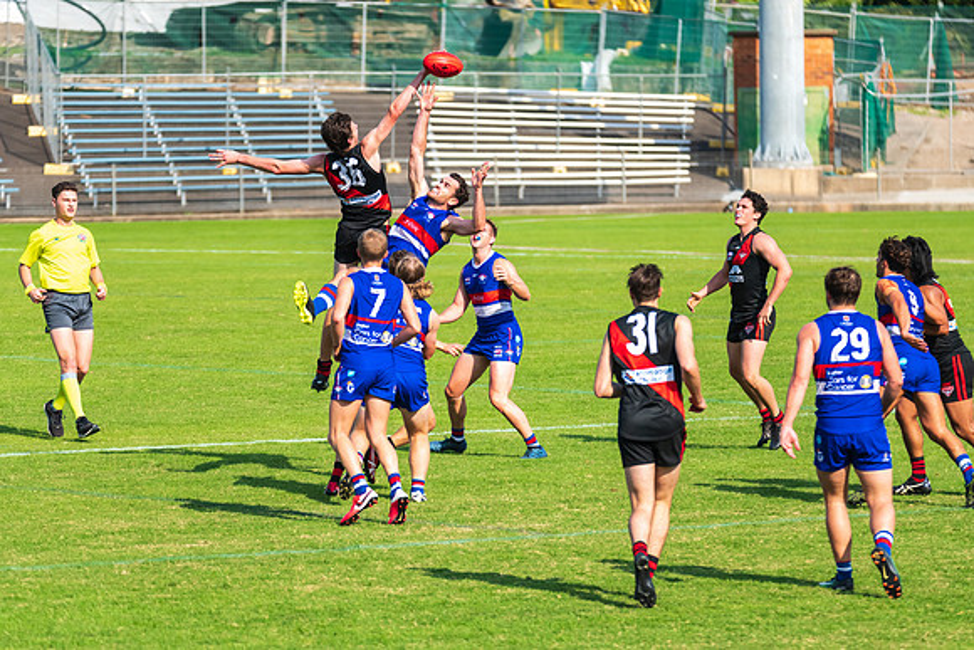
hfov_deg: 6.9
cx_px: 487
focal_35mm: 300
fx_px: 8118
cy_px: 325
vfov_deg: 4.6
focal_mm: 300
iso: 800
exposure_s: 1/2500
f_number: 6.3
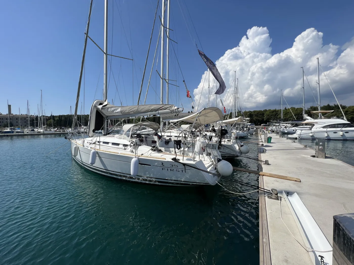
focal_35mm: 13
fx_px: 133
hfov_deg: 106.2
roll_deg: +0.4
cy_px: 132
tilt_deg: -1.7
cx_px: 177
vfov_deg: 89.9
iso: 40
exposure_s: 1/3650
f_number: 1.8
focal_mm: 1.57
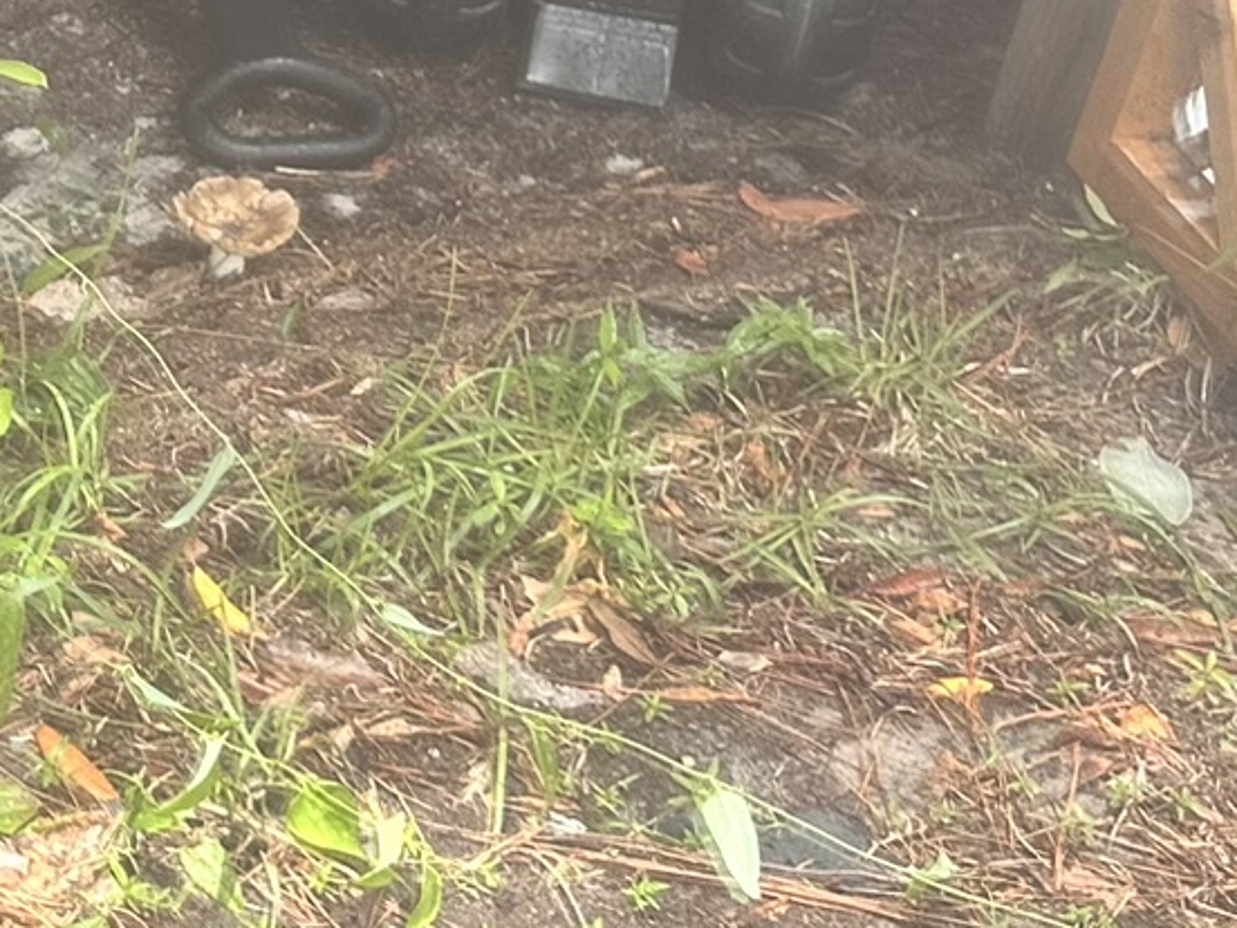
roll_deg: +0.7
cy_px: 40
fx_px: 3180
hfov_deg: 18.8
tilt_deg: -26.0
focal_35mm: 89
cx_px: -728
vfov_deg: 16.3
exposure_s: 1/458
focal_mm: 6.86
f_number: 1.78
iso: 80
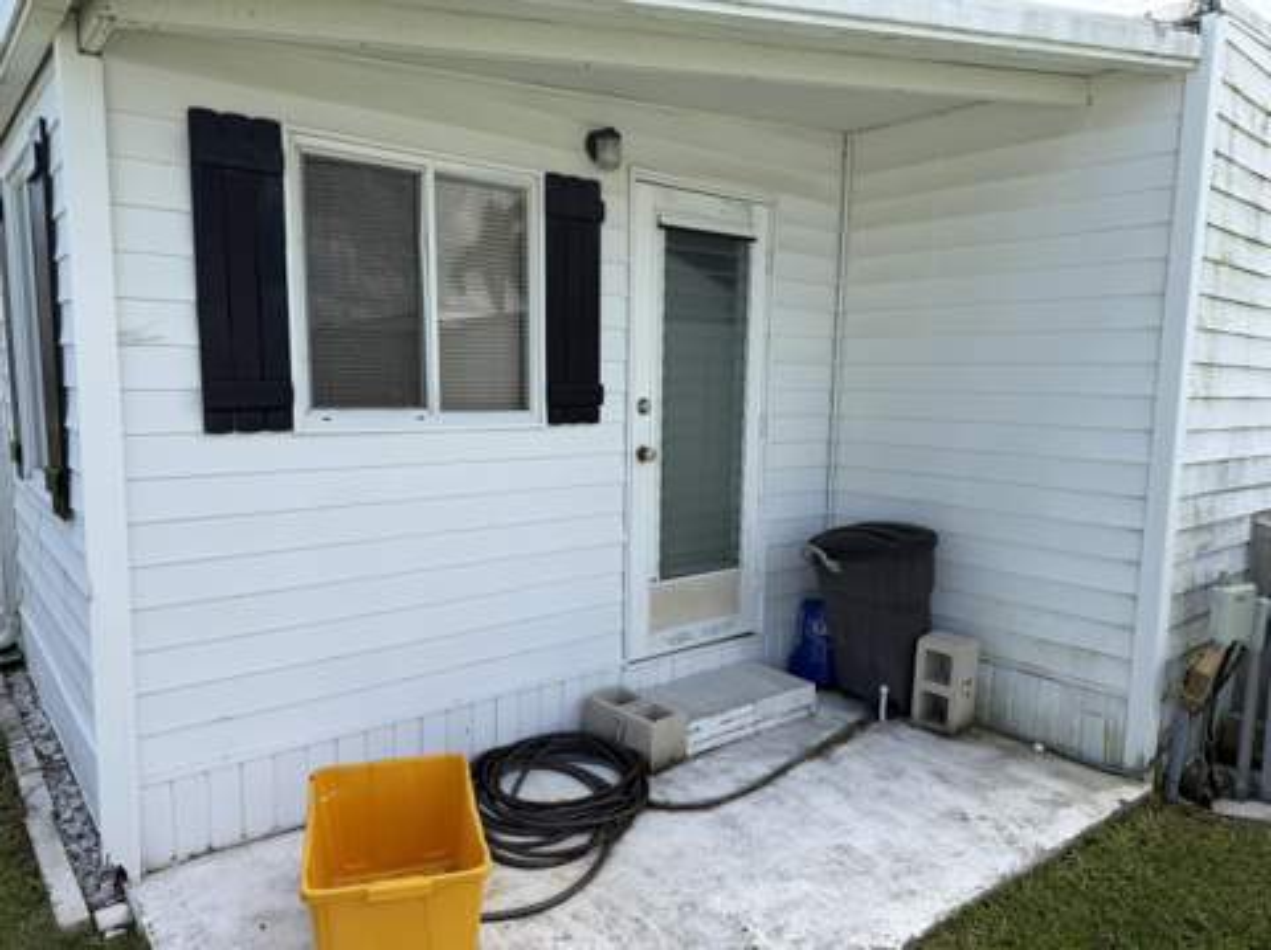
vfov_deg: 56.7
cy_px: 475
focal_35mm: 24
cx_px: 636
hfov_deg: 71.7
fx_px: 880
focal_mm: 6.76
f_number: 1.78
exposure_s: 1/2611
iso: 80
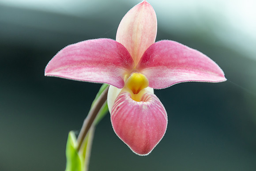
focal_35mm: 600
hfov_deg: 3.4
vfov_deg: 2.3
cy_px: 86
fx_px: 4267
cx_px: 128
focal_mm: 400
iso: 500
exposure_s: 1/320
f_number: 6.3
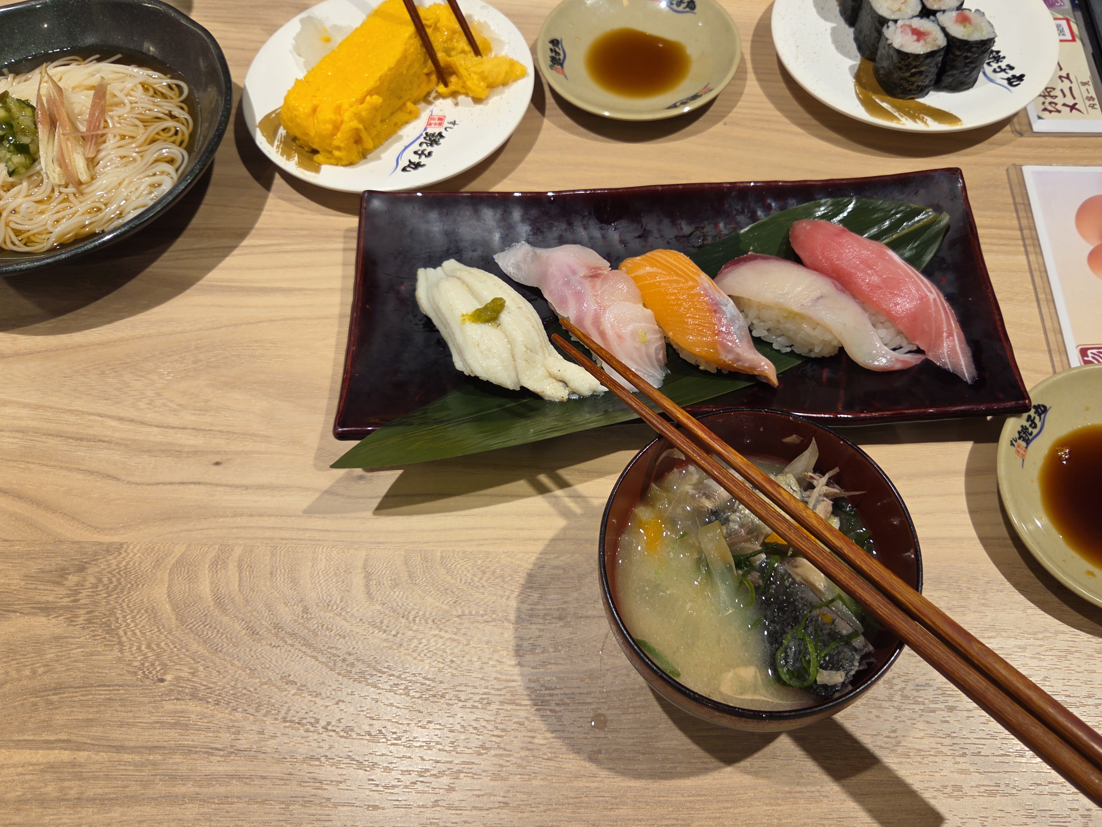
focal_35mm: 28
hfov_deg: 63.3
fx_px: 891
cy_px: 367
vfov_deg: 49.6
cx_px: 610
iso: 50
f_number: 1.8
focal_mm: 5.4
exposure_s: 1/100
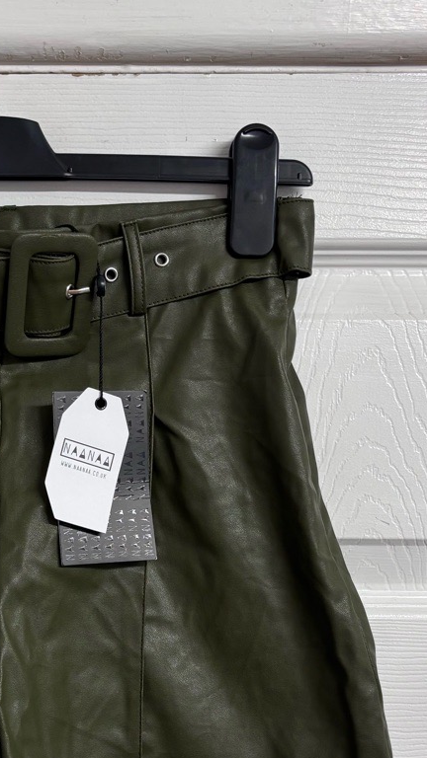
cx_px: 43
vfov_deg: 34.9
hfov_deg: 20.0
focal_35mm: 59
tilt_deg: +1.2
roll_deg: +0.0
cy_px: 536
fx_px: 1188
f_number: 1.6
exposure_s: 1/100
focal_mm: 5.96
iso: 100
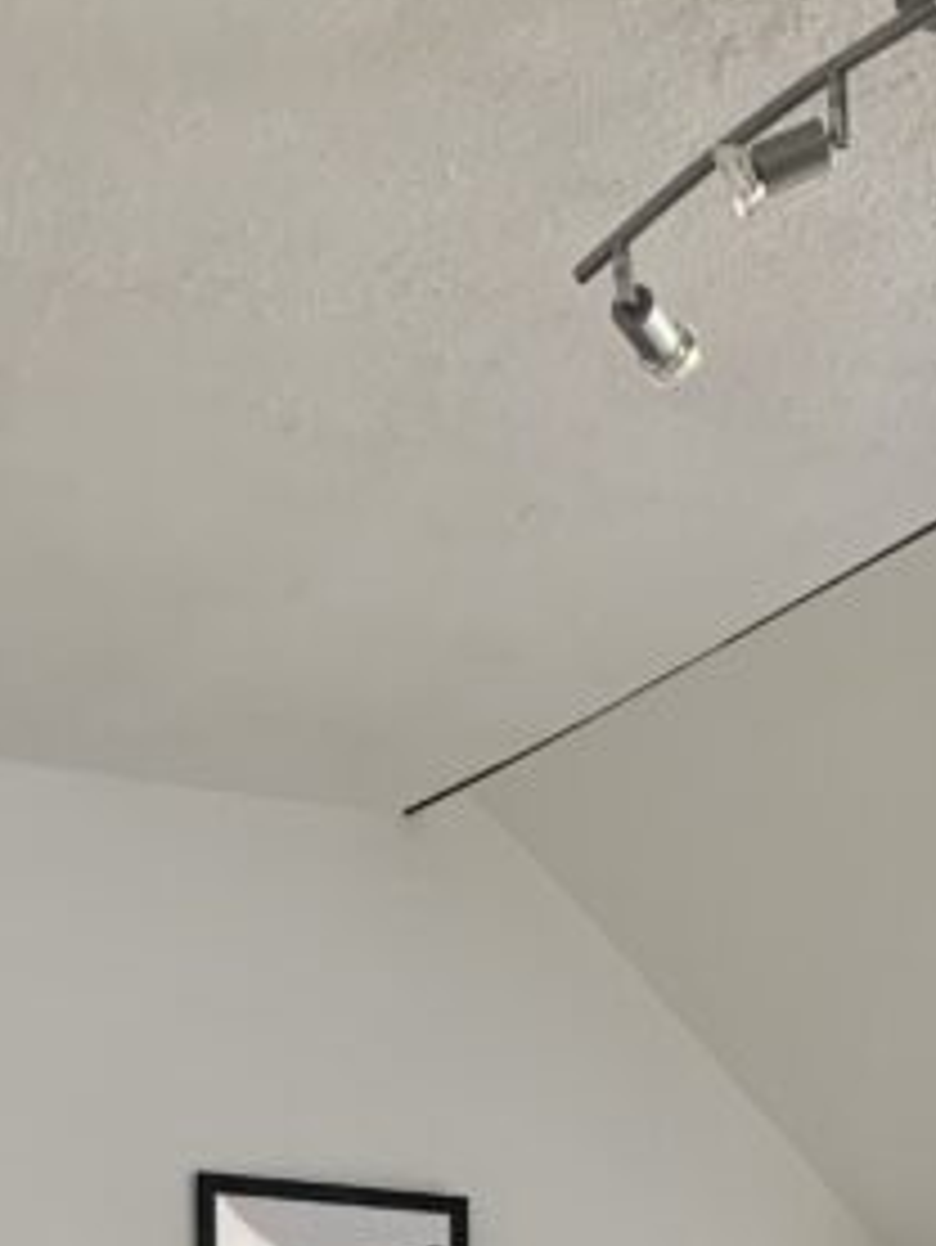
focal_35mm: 96
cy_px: 1907
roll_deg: -0.8
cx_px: 608
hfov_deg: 15.4
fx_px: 3458
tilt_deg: -0.6
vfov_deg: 18.1
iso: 100
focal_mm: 4.25
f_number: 1.8
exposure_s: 1/60
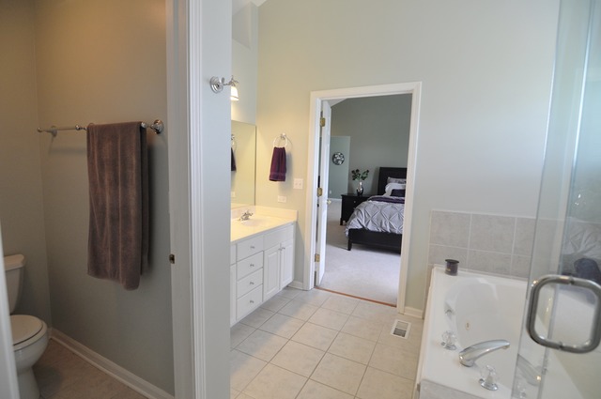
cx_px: 300
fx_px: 275
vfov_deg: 71.9
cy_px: 200
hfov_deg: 95.1
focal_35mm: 16
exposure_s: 1/60
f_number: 4
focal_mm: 11
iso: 450
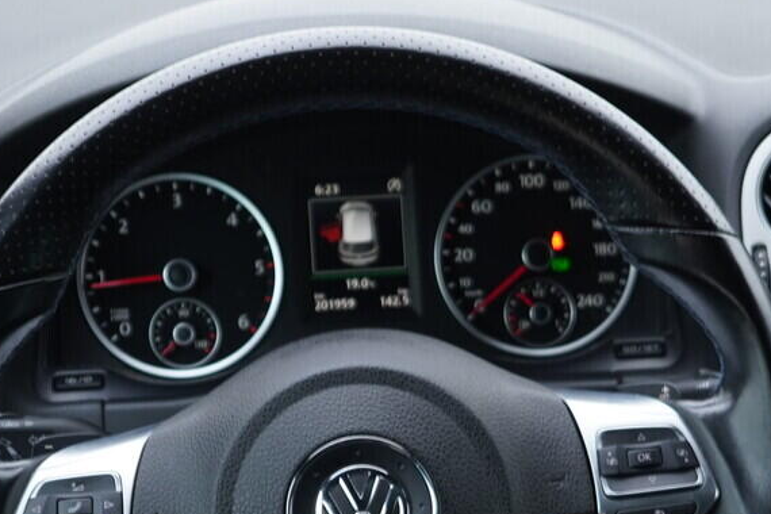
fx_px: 1949
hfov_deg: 22.3
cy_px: 513
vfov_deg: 14.8
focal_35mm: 91
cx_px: 499
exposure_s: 1/40
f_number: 2.8
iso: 200
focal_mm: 24
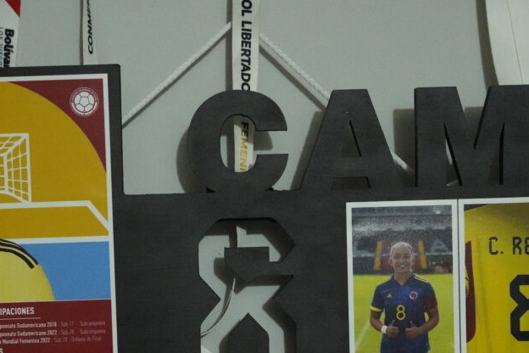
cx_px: 220
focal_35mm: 75
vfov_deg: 18.0
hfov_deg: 27.0
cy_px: 279
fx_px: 1102
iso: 32000
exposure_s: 1/500
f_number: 5.6
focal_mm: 39
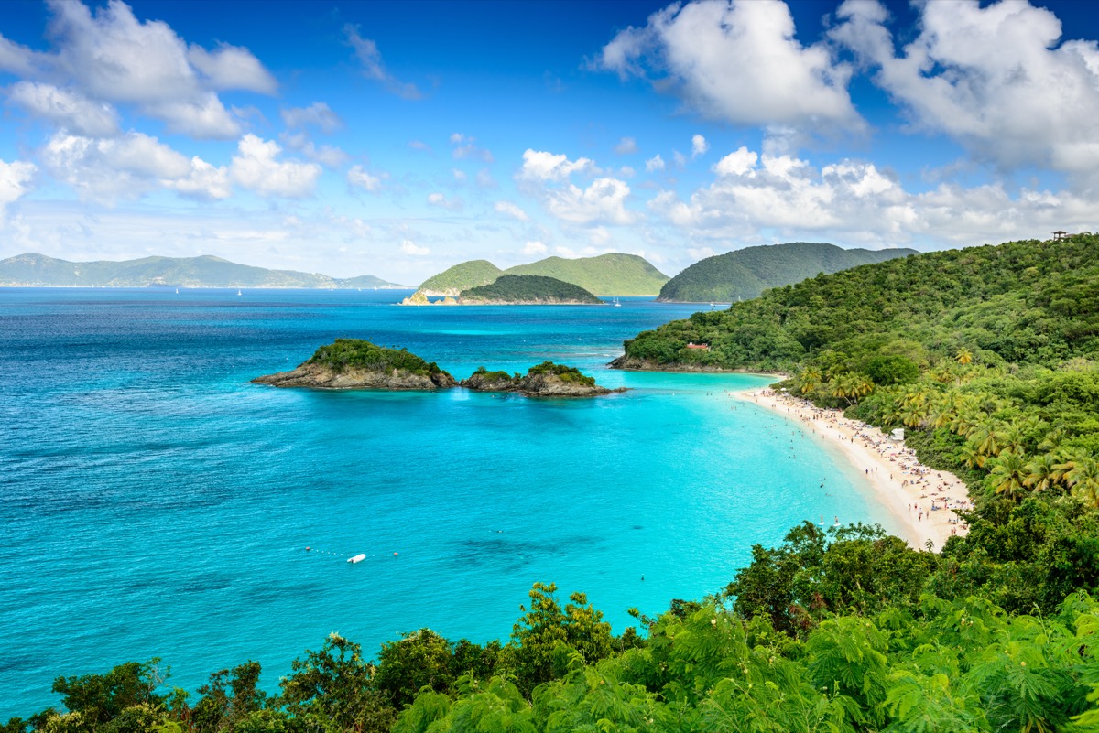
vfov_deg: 37.9
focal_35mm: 35
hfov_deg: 54.4
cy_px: 366
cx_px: 550
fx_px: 1069
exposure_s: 1/30
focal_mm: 35
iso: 100
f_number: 11
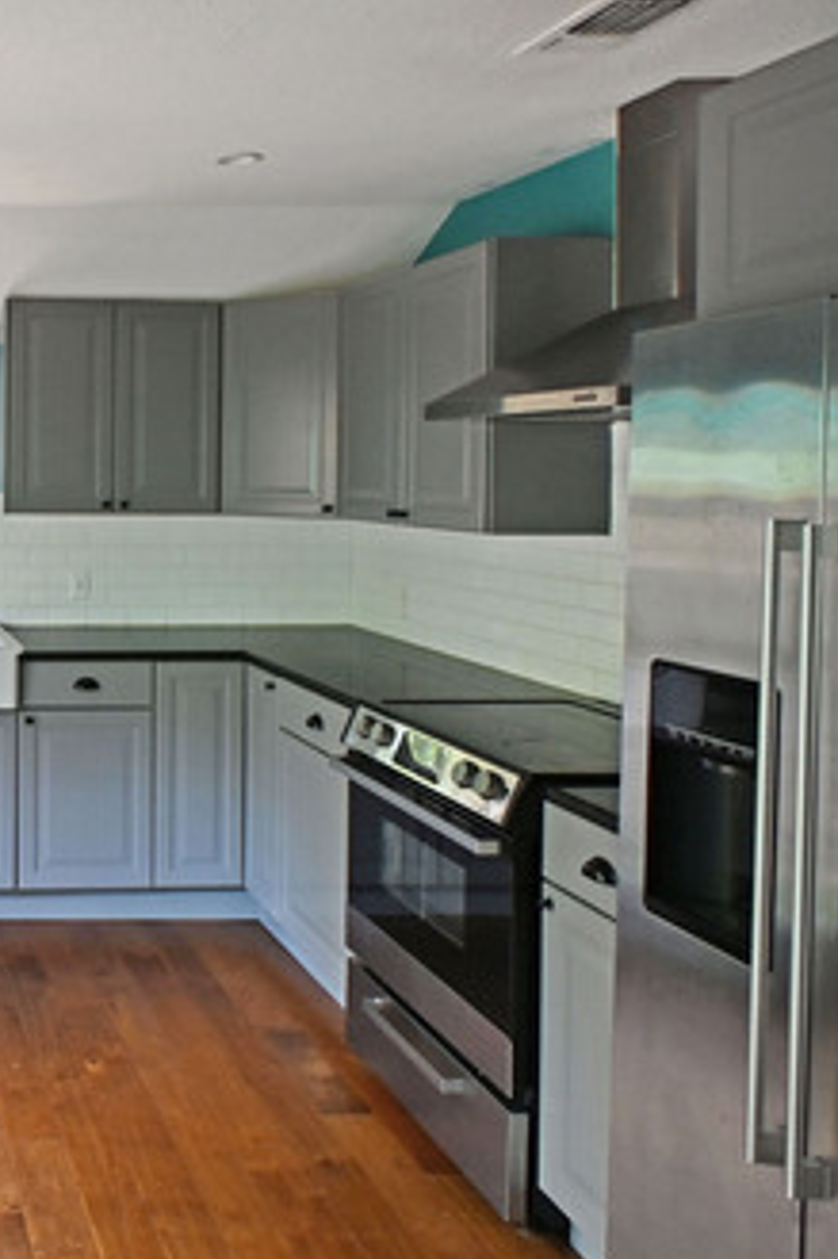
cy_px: 501
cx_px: -119
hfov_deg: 32.5
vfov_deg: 54.1
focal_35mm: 35
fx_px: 1223
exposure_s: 1/20
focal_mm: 12
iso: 560
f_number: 3.5
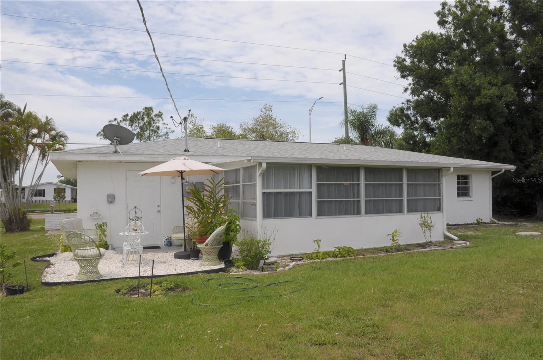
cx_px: 272
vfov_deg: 47.8
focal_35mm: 27
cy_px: 180
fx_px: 407
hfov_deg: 67.5
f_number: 10
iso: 200
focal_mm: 18
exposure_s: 1/400
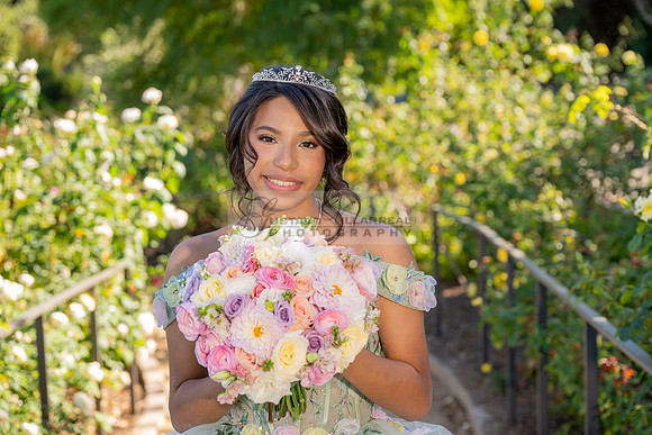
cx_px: 326
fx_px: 1576
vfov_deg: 15.7
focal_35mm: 87
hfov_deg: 23.4
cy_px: 218
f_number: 5
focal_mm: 87
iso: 200
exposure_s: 1/200
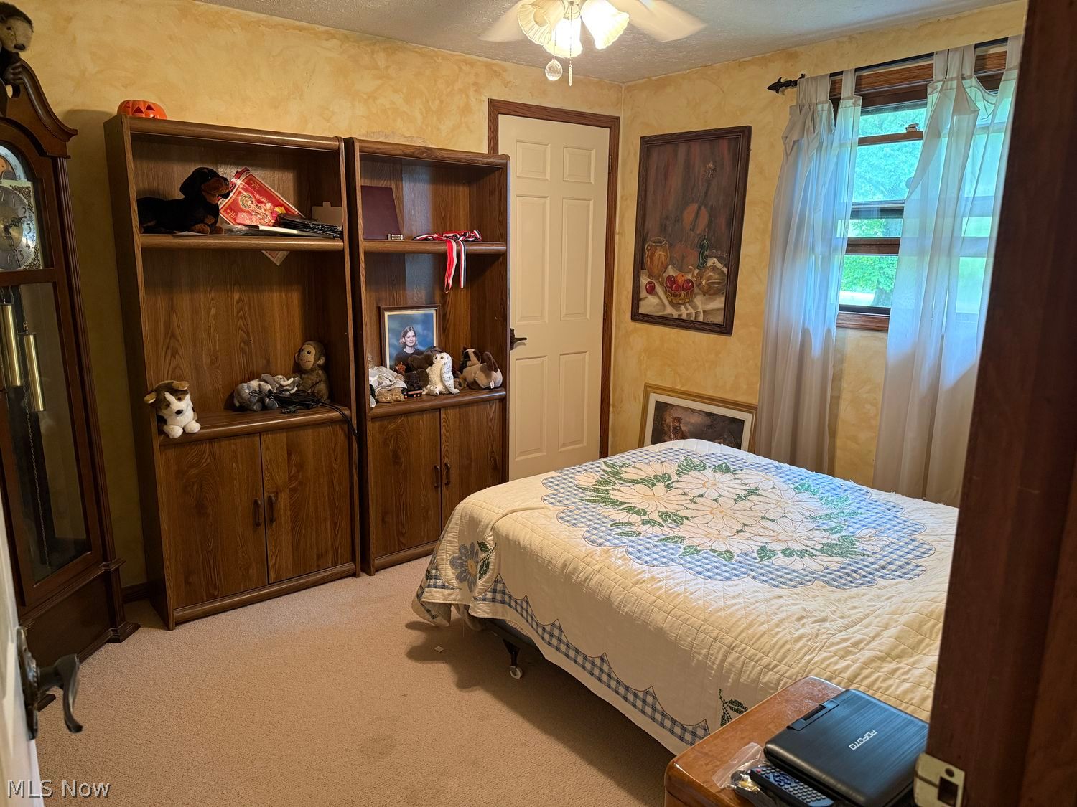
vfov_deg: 56.8
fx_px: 747
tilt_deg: -11.4
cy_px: 404
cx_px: 538
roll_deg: -0.4
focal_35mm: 24
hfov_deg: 71.6
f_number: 1.78
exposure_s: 1/60
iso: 400
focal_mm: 6.76
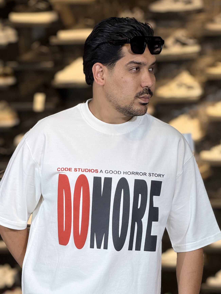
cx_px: 98
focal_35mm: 177
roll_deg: +1.4
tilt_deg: -6.1
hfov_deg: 8.4
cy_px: 211
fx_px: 1507
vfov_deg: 11.1
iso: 100
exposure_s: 1/100
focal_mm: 15.66
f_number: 2.8
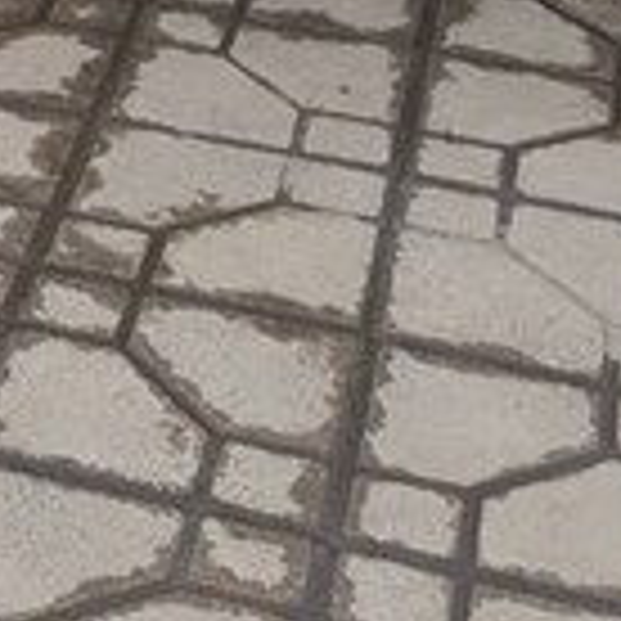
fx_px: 2314
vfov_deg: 14.1
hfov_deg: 13.7
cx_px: -495
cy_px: -376
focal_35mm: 114
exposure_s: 1/722
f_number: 1.7
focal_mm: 3.71
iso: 40
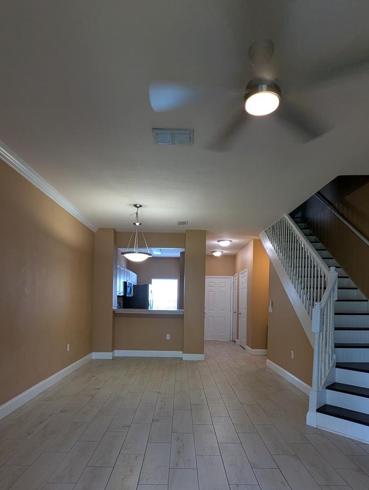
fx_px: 298
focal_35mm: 21
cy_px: 303
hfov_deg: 63.6
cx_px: 183
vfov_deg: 77.6
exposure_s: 1/30
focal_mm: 2.35
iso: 90
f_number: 2.2
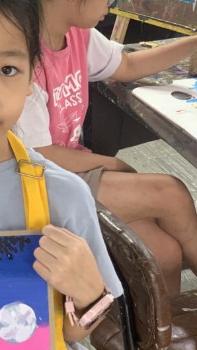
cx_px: -9
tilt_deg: -26.9
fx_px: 993
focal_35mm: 107
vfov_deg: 20.0
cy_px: 214
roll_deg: +0.6
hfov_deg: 11.2
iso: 160
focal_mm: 6
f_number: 2.4
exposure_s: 1/60
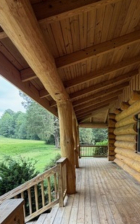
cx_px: 116
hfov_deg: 47.7
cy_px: 163
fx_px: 147
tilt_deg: -8.5
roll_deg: -1.5
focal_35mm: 24
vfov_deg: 70.6
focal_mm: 2.22
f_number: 2.2
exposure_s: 1/135
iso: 40
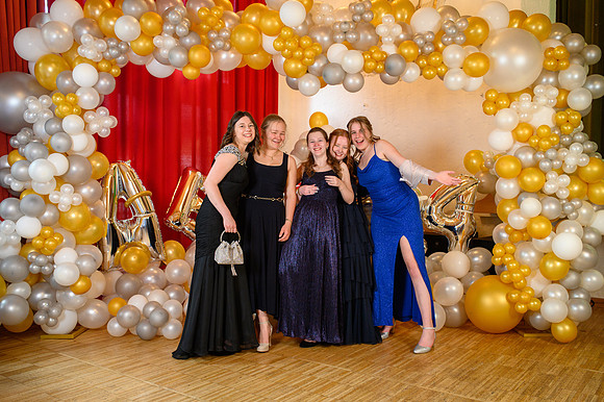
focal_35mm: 35
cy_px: 201
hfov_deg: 54.5
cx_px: 302
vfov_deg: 37.8
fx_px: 587
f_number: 3.5
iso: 1250
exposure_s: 1/100
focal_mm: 35
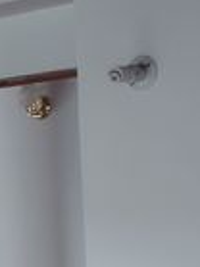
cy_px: 290
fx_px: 1003
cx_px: -101
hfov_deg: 11.0
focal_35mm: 130
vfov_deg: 14.8
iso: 133
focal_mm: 4.71
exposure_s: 1/60
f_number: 1.7
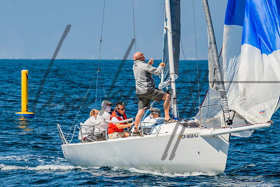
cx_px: 112
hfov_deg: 5.4
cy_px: 34
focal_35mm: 384
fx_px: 2985
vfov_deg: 3.6
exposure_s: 1/400
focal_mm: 200
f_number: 6.3
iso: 160
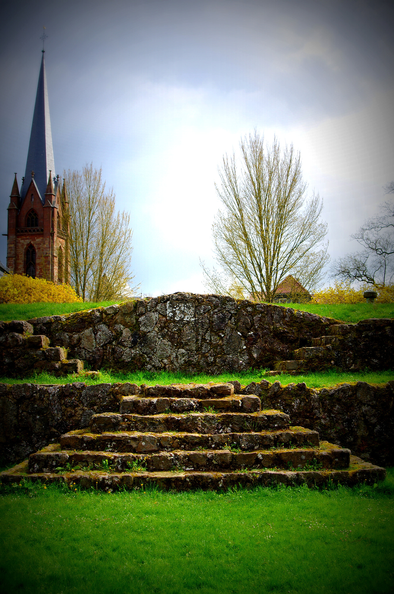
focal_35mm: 50
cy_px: 297
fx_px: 816
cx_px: 197
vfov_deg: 40.0
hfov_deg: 27.1
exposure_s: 1/250
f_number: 8
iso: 200
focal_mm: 33
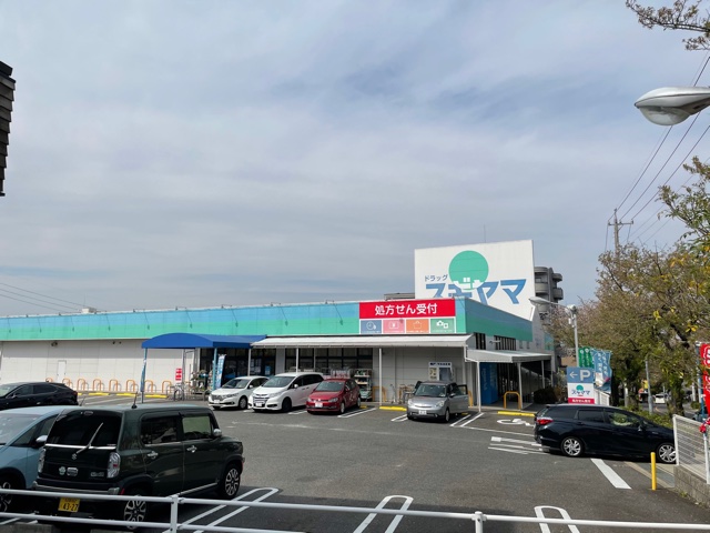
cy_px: 266
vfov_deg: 53.1
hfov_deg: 67.3
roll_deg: -0.4
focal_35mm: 26
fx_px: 533
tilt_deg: +9.3
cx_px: 355
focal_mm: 4.2
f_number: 1.6
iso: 32
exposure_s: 1/6494
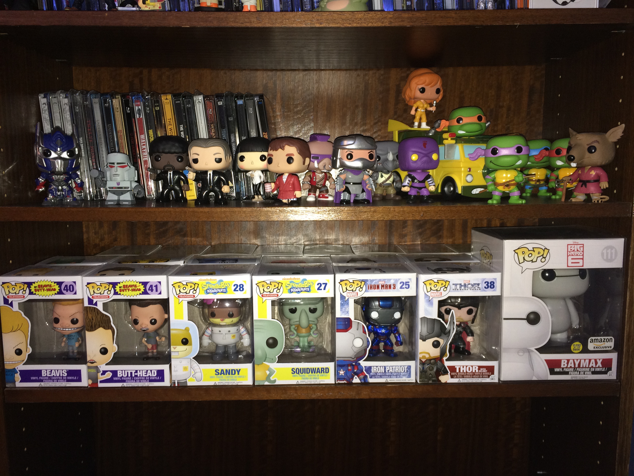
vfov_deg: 48.2
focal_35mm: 29
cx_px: 317
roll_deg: +0.8
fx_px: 531
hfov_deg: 61.7
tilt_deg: -6.4
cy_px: 238
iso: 80
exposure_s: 1/16
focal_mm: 4.15
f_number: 2.2
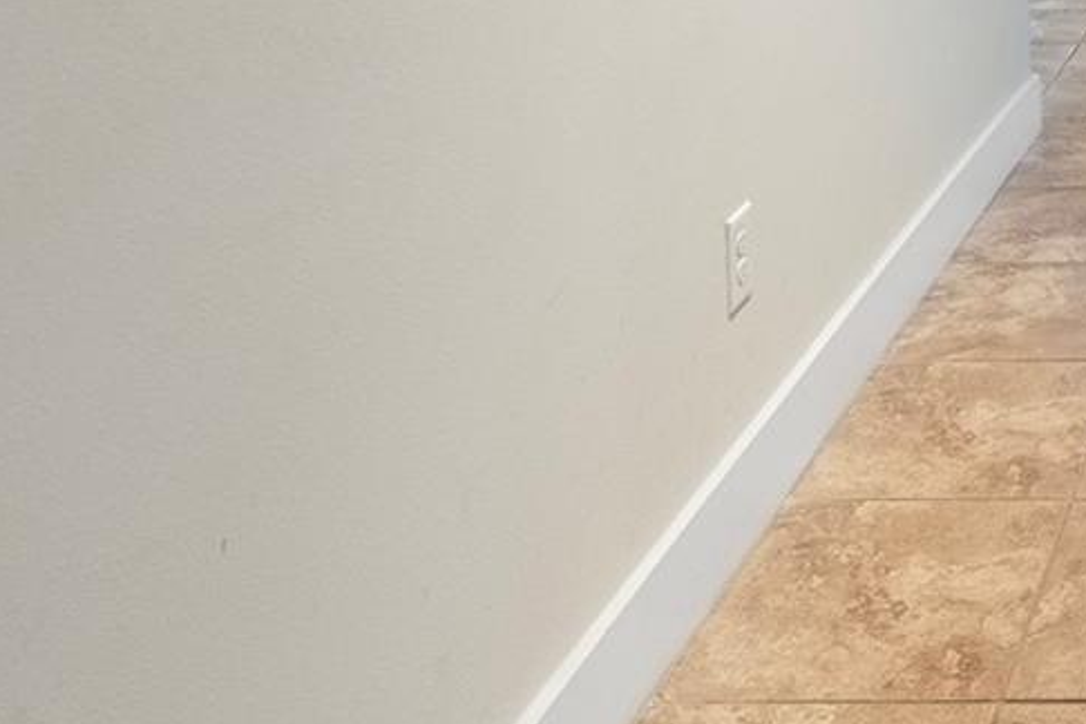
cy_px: -389
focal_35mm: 56
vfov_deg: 20.4
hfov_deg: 29.3
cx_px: 1385
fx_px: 1689
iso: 400
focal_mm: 17
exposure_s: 1/3
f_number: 8
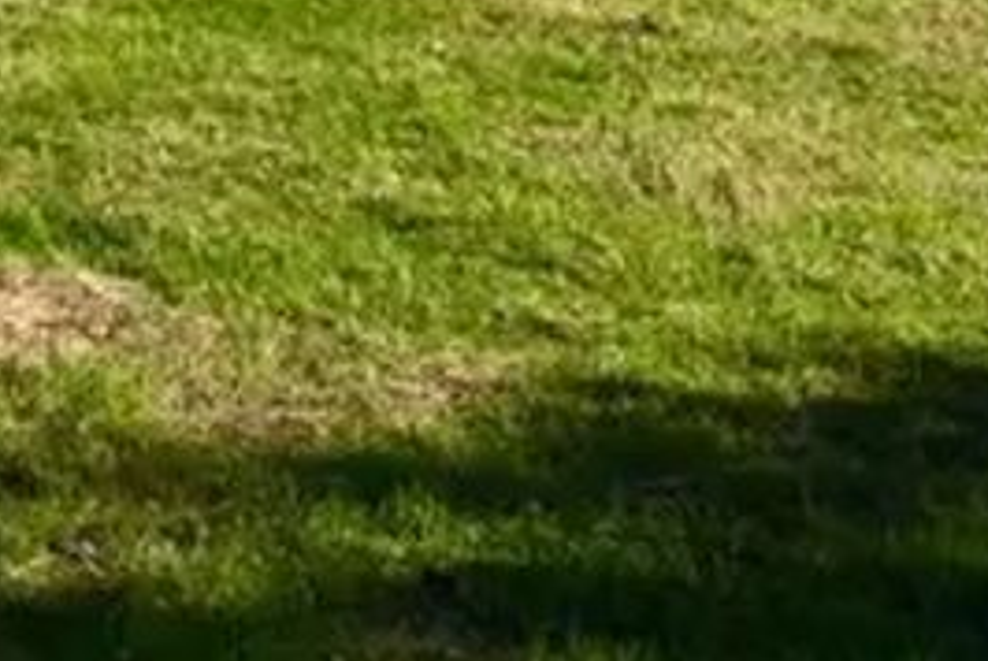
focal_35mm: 116
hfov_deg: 16.8
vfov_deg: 10.6
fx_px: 3187
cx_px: -204
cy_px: -761
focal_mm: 4.15
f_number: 2.2
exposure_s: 1/1538
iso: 25
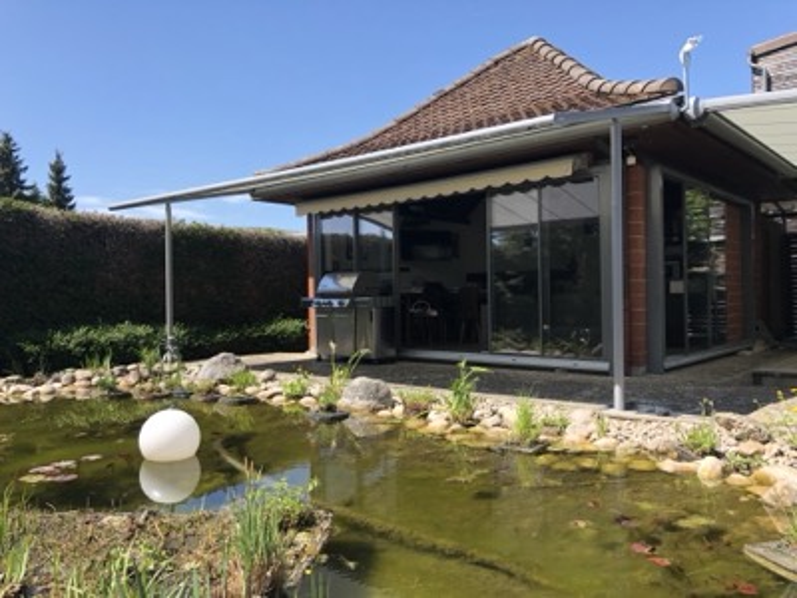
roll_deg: +0.1
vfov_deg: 49.7
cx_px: 398
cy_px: 299
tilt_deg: +0.3
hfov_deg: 63.4
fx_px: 645
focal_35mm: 28
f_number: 1.8
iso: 20
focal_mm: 4
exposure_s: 1/923
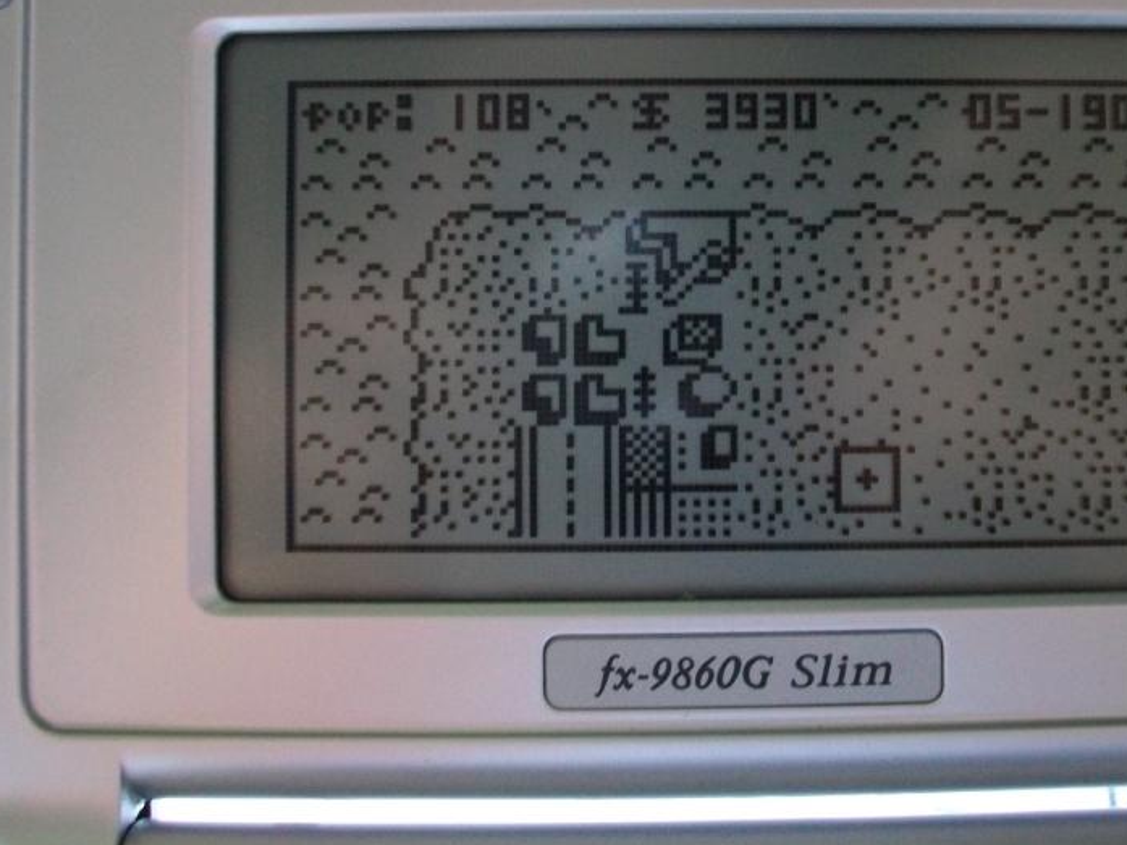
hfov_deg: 40.0
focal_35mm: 47
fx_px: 1530
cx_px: 734
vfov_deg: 30.6
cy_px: 255
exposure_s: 1/37.3
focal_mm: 5.7
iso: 200
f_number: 2.9
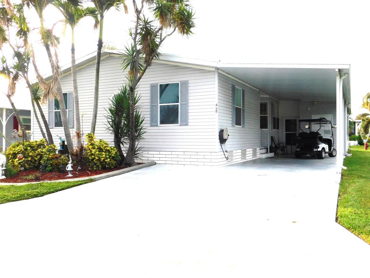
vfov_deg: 46.8
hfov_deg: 60.0
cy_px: 139
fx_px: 321
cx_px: 185
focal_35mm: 30
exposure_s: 1/640
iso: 125
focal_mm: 5.3
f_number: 3.2
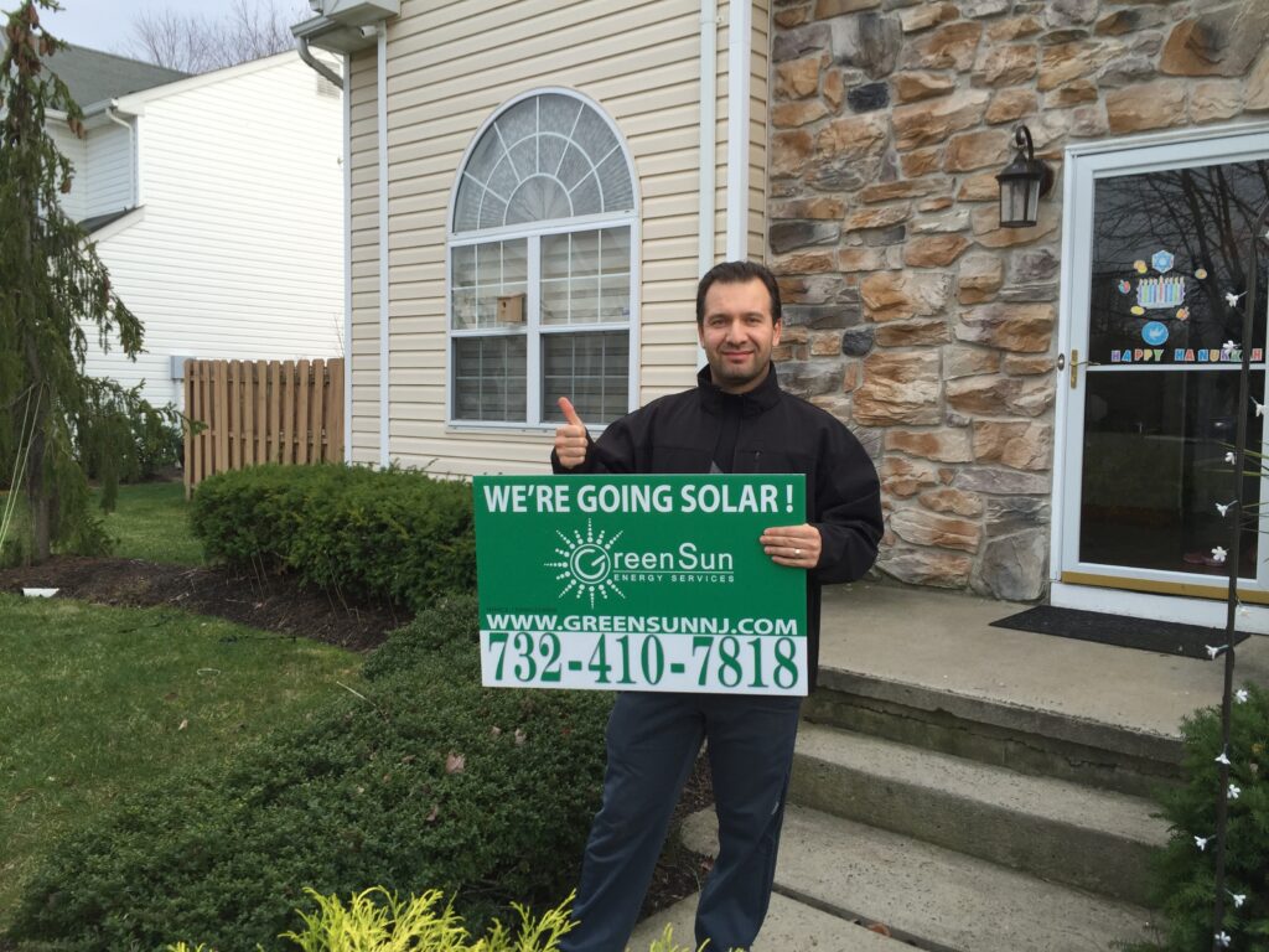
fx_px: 1063
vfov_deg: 48.2
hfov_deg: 61.7
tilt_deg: -2.9
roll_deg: -0.4
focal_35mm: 29
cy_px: 476
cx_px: 634
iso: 32
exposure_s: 1/154
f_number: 2.2
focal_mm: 4.15
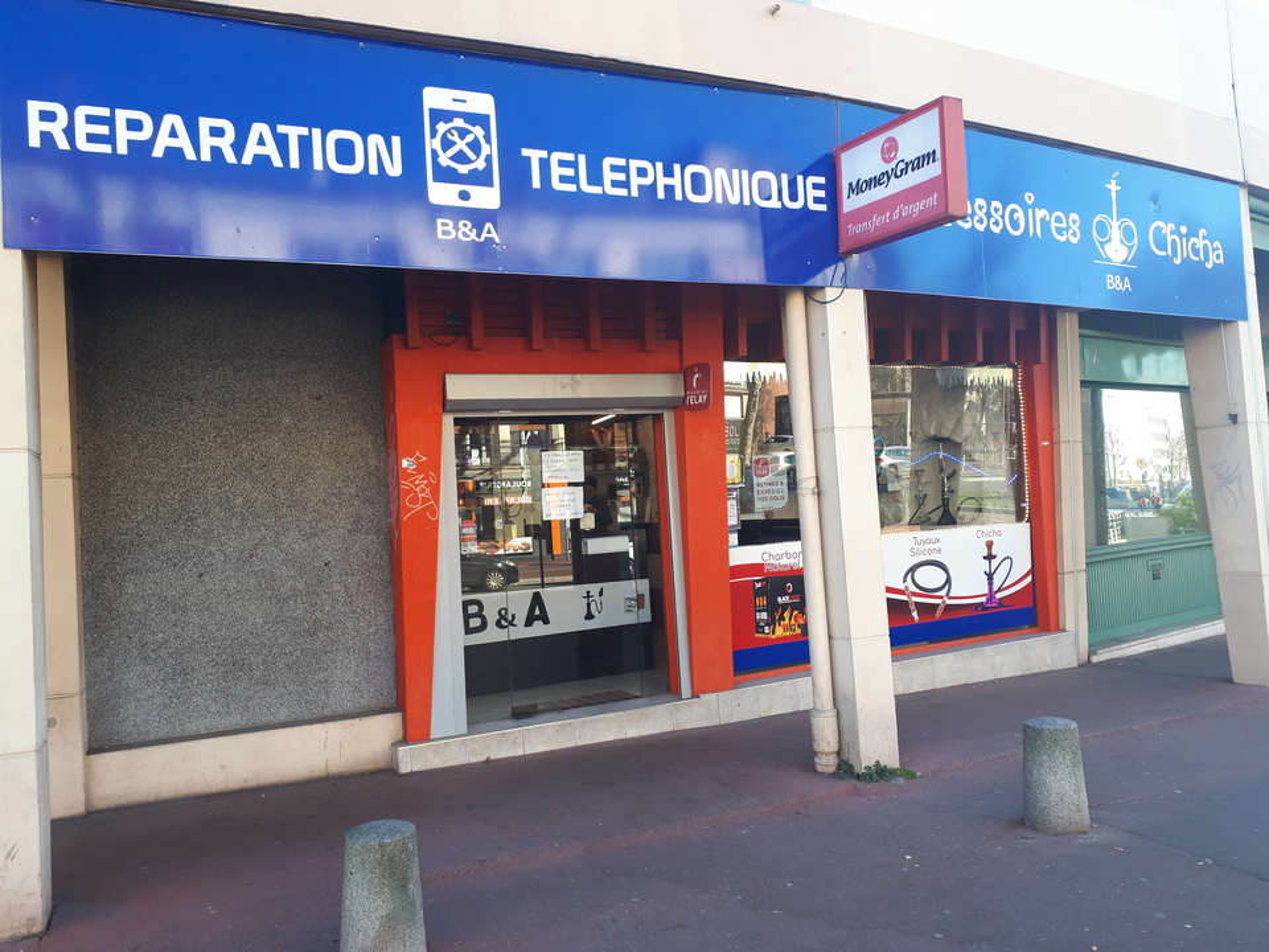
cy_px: 476
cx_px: 634
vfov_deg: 51.4
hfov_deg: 65.3
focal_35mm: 27
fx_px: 990
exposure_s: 1/148
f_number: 1.9
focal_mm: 3.6
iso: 40
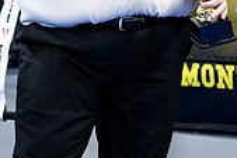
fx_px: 1581
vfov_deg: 5.7
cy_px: -101
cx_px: 272
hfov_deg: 8.5
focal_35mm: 240
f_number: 2.8
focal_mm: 70
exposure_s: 1/1000
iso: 8000
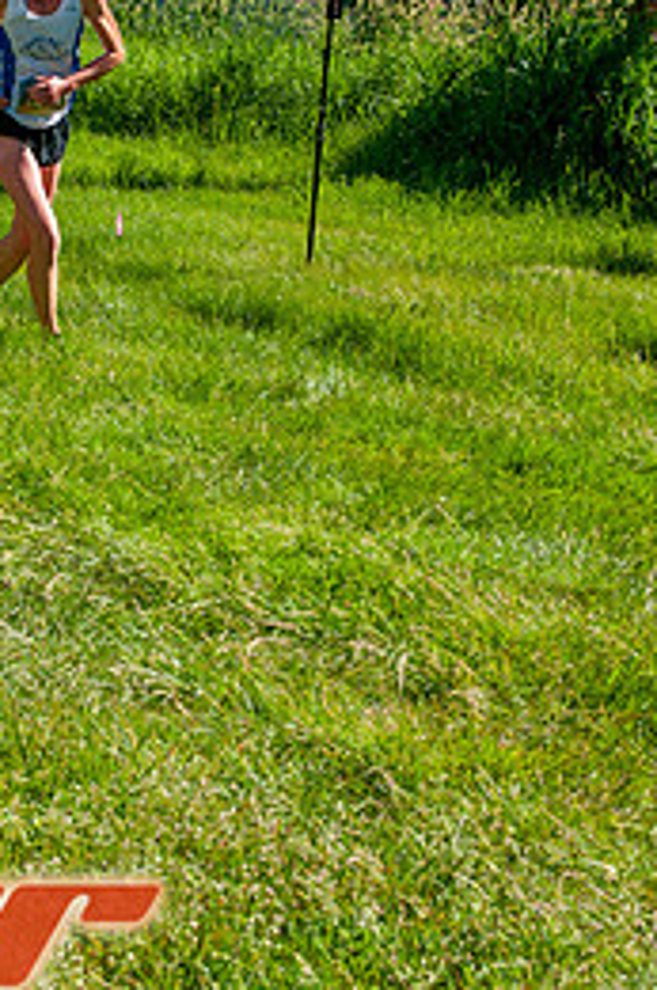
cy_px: 288
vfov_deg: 23.0
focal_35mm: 88
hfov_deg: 15.3
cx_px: 97
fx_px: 2418
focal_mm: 34
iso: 200
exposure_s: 1/400
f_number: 8
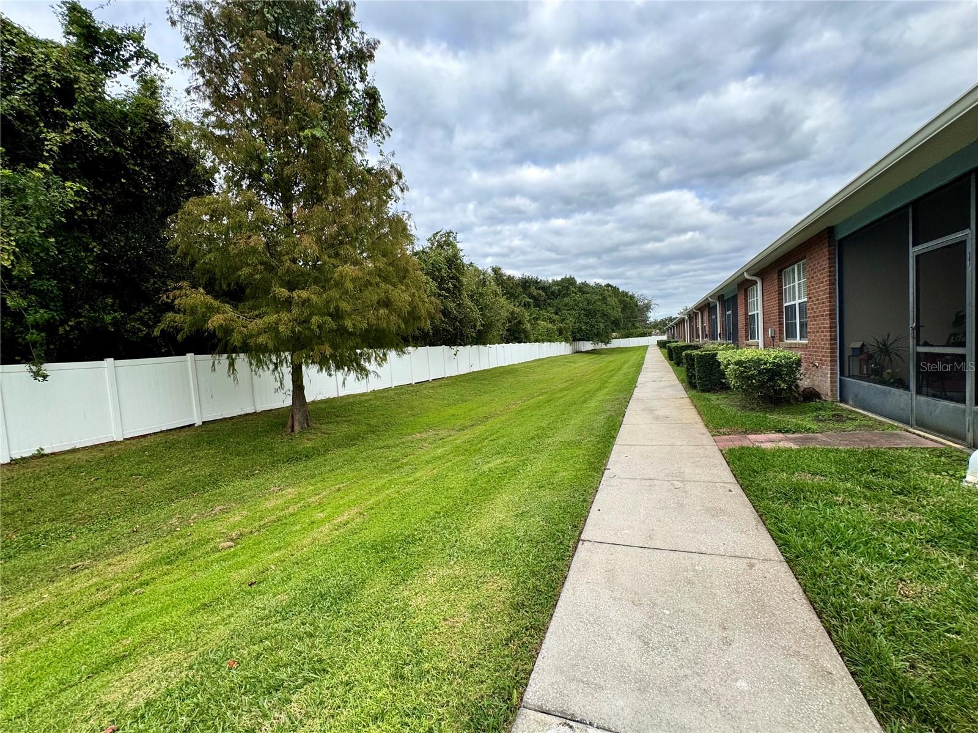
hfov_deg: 102.1
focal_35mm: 14
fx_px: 395
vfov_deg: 85.6
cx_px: 489
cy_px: 366
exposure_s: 1/610
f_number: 2.2
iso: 50
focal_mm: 2.22
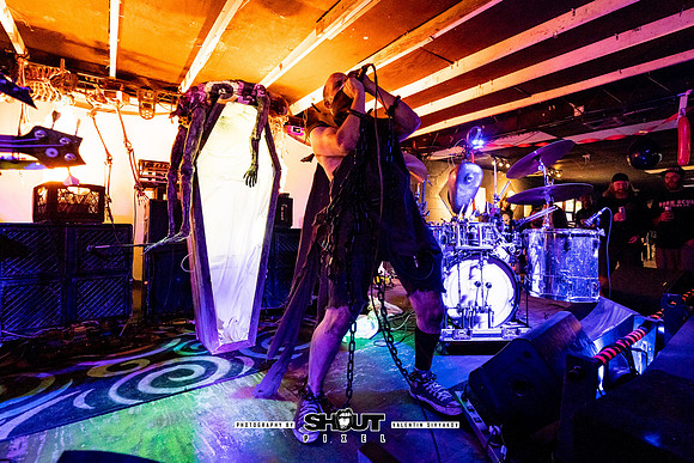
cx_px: 372
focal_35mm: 17
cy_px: 204
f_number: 2.8
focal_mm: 14
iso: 2500
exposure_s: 1/200
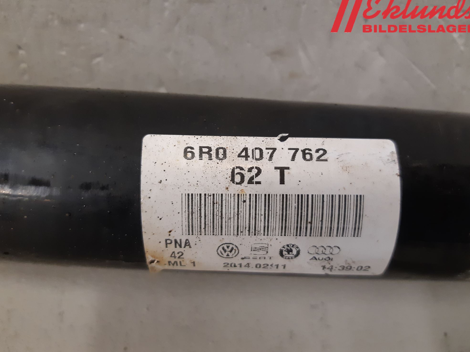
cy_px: 175
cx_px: 233
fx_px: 367
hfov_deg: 65.3
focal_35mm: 27
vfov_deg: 51.4
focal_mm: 3.93
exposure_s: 1/50
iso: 200
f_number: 1.7
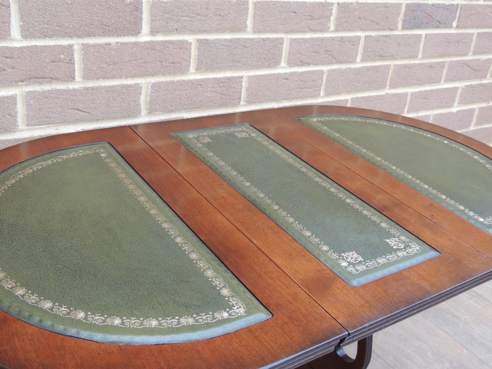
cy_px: 184
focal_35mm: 40
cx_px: 246
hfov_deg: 46.8
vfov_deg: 36.0
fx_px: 569
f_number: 3.3
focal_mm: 7.1
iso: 400
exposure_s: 1/40
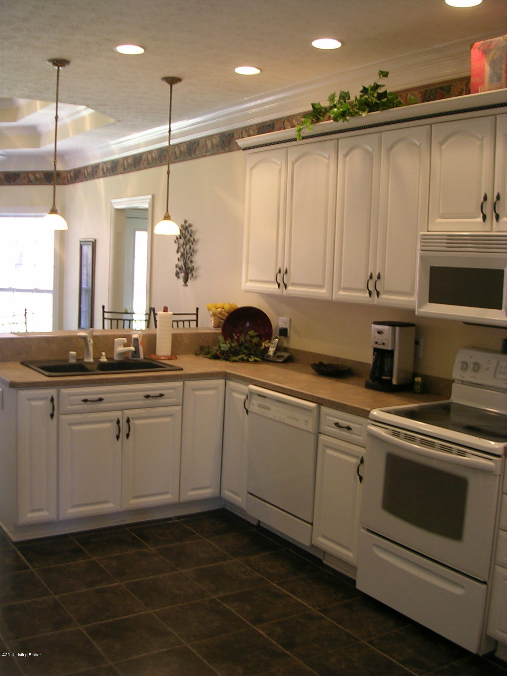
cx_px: 254
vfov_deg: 49.0
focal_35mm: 38
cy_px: 338
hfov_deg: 37.7
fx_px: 742
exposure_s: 1/13.6
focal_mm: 5.8
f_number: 2.8
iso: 50
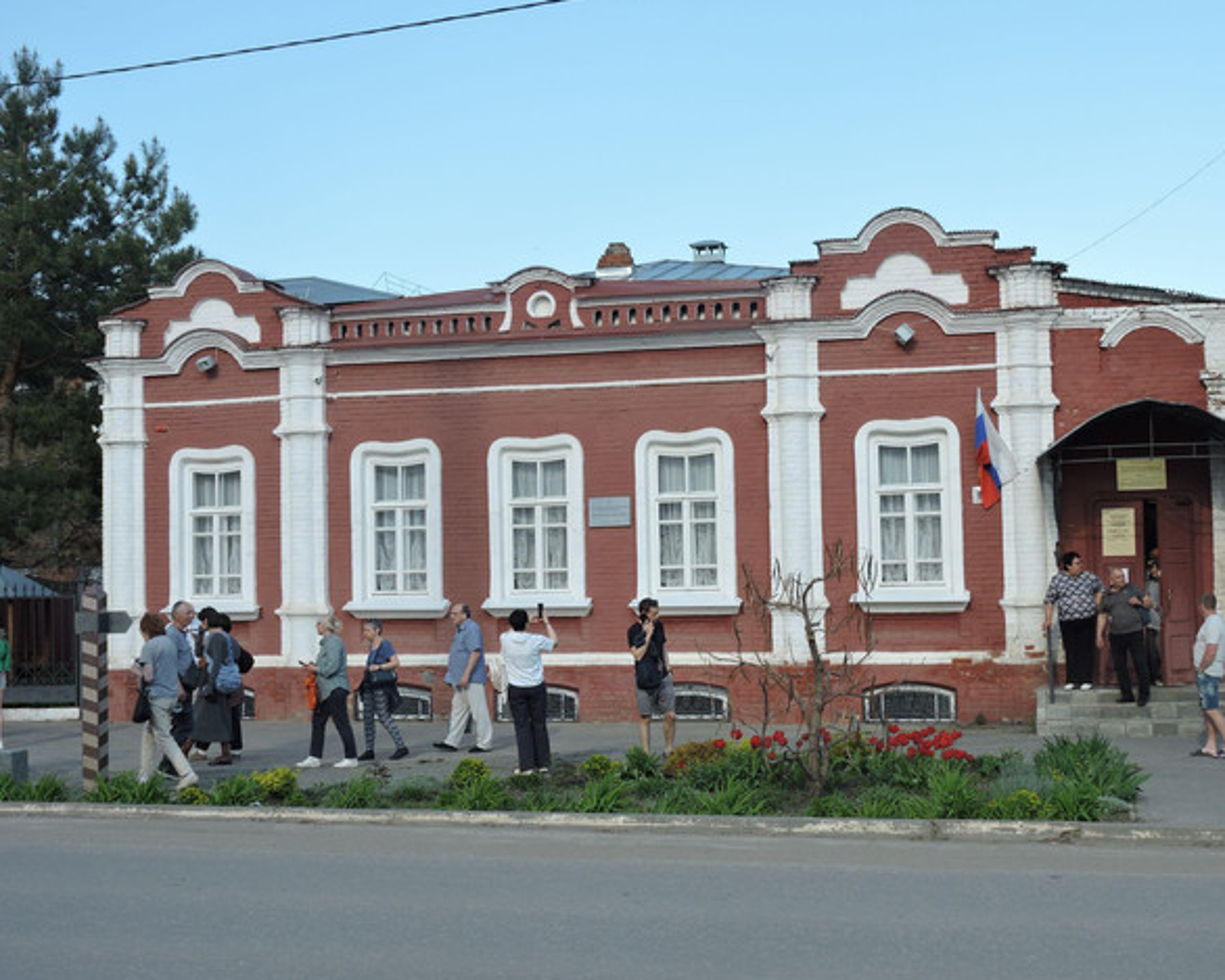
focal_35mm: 48
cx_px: 661
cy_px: 487
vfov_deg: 31.5
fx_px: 1741
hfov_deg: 38.7
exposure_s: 1/400
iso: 100
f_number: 4
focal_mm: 8.1
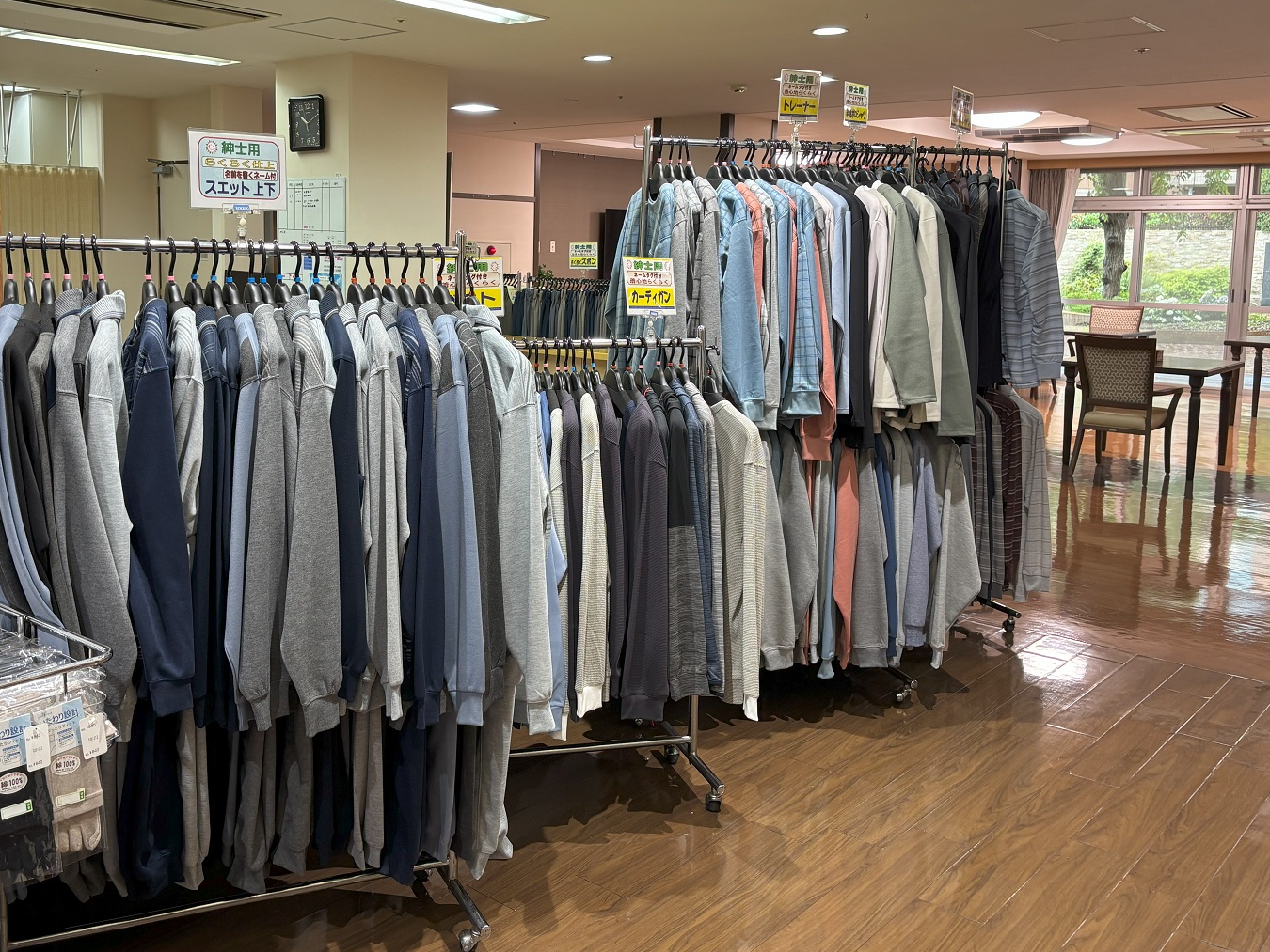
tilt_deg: -6.0
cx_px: 532
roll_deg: -0.7
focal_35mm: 33
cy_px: 382
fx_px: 1211
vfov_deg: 42.8
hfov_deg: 55.1
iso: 100
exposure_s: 1/50
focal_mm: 5.96
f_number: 1.6
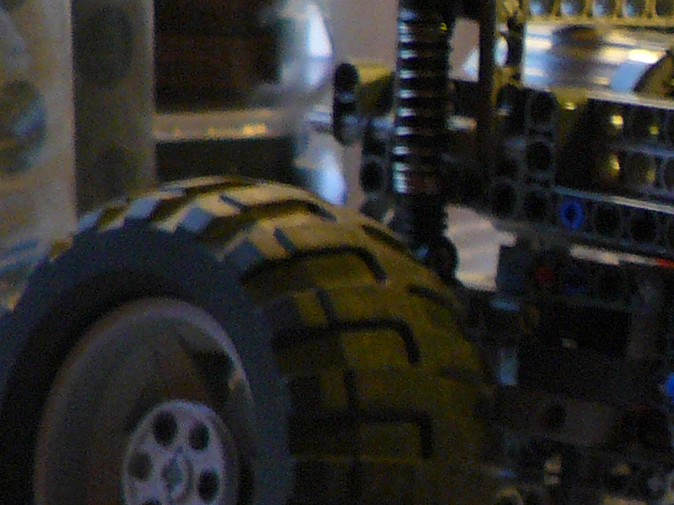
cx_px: 1117
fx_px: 2862
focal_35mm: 147
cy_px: 714
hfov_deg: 12.5
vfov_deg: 9.8
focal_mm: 6
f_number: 2.8
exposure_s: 1/8
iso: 200
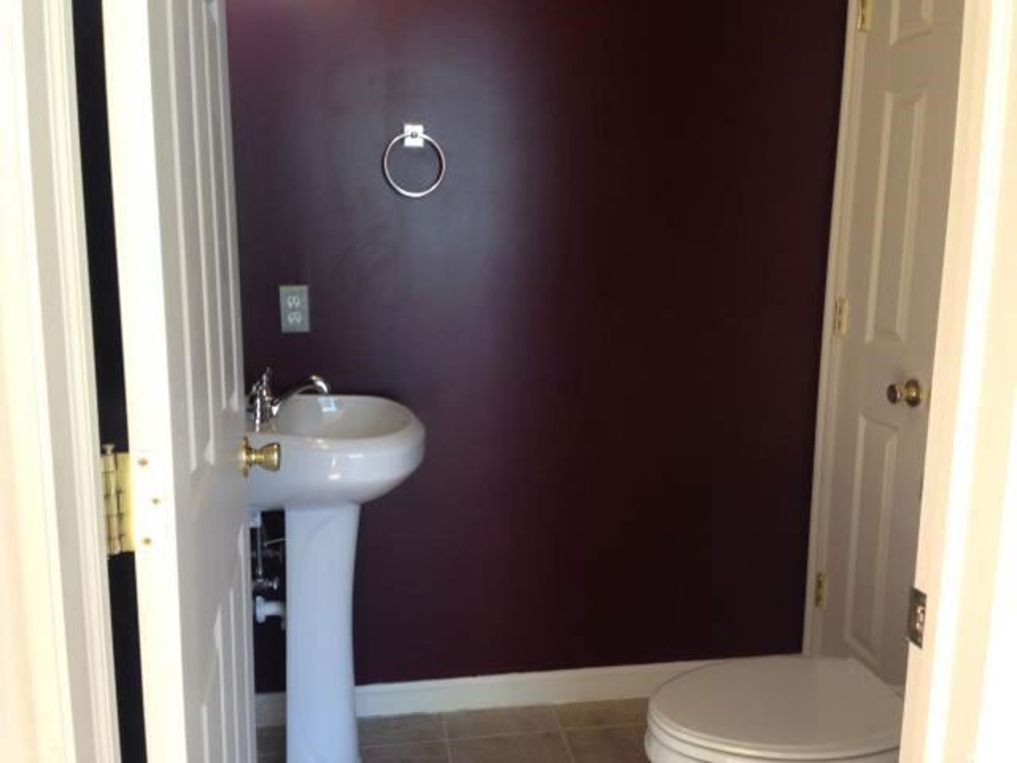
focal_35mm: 33
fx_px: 970
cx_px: 508
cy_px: 382
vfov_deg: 42.9
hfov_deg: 55.4
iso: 64
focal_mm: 4.12
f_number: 2.4
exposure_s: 1/20
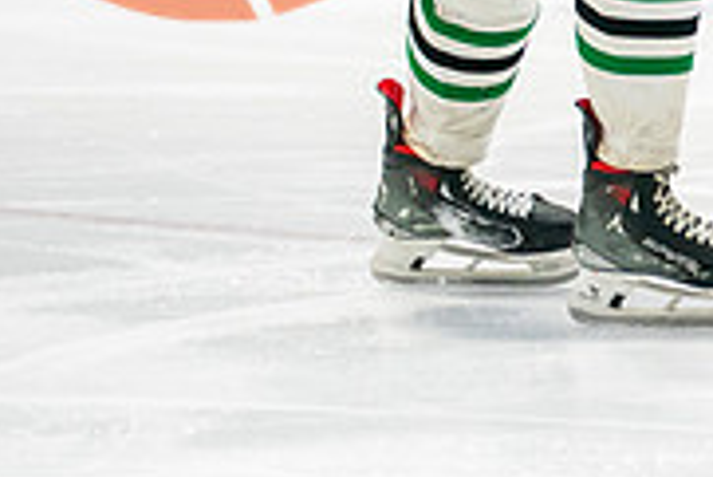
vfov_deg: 2.2
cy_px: -390
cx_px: 1376
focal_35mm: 626
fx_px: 12408
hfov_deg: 3.3
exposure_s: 1/640
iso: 800
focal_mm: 130
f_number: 3.2
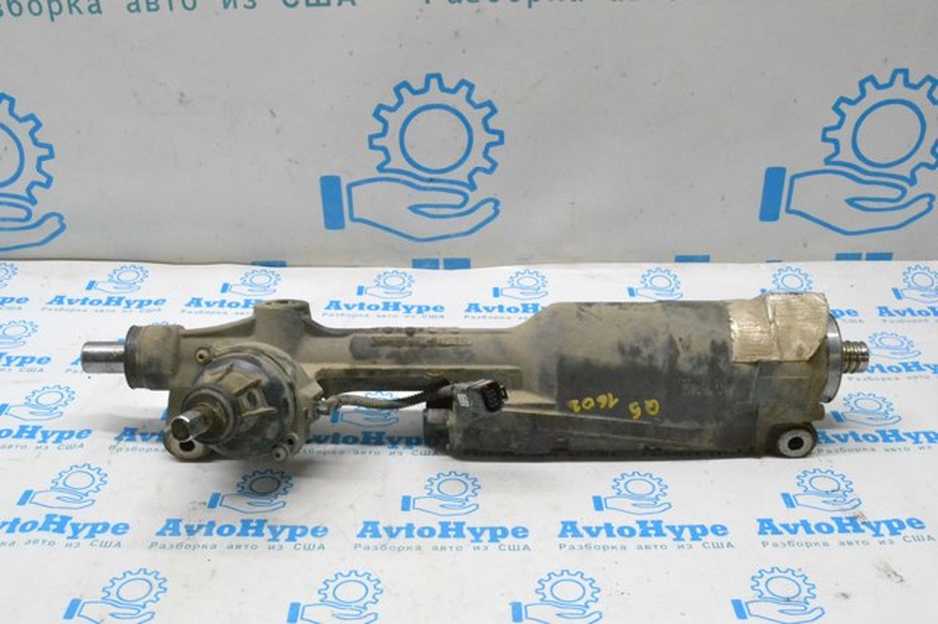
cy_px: 312
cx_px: 469
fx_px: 1016
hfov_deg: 49.6
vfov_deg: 34.2
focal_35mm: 39
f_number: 13
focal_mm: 26
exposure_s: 1/100
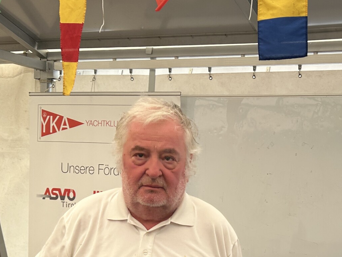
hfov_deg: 29.4
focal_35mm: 65
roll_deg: -3.9
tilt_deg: -8.0
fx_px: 642
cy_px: 281
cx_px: 248
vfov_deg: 21.5
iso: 40
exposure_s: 1/272
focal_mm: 5.7
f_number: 1.5
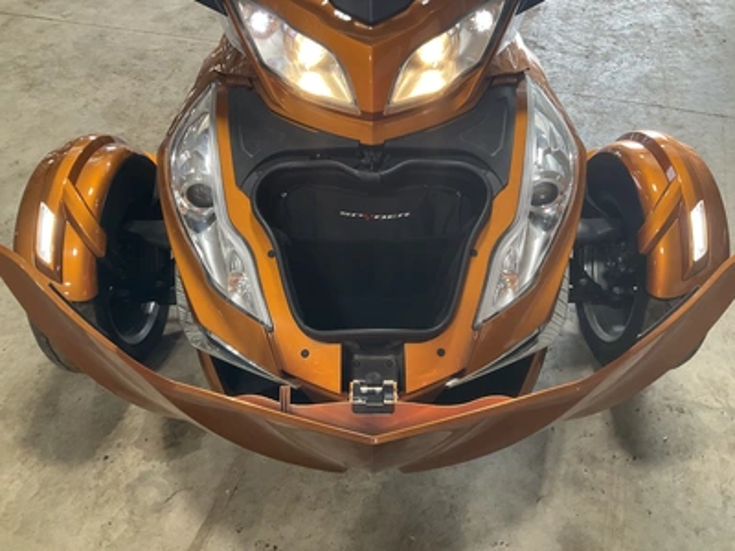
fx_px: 616
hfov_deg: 61.7
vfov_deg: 48.2
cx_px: 368
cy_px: 276
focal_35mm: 29
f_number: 1.8
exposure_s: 1/60
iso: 100
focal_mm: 3
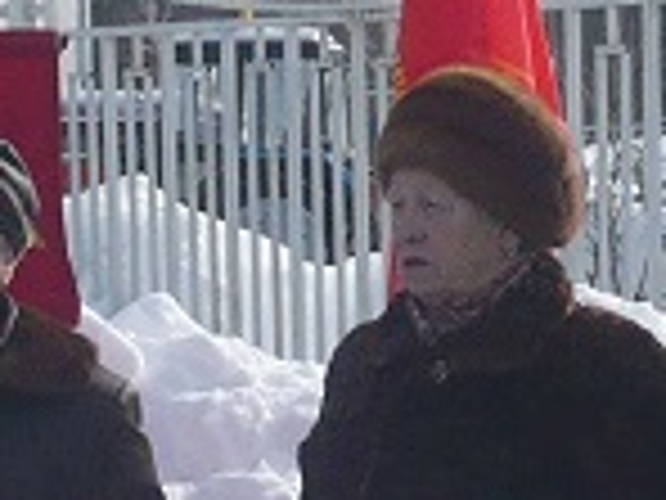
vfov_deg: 6.1
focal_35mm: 242
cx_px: 126
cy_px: 779
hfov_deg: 8.2
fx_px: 4656
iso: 100
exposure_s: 1/250
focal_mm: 5.8
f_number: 8
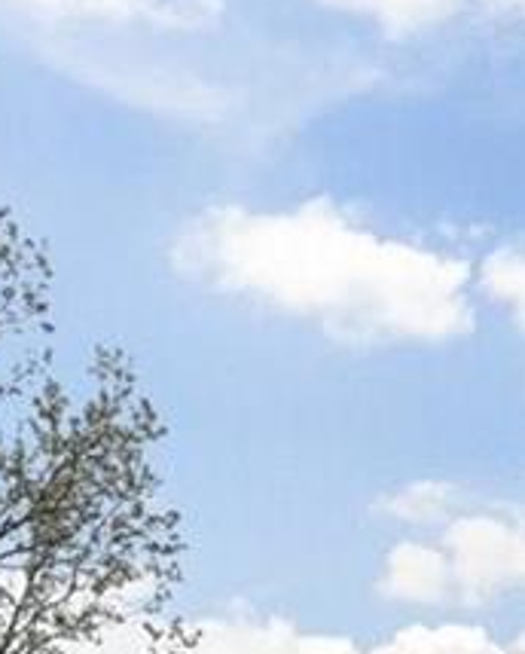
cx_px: 1471
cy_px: 1326
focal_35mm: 98
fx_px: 1898
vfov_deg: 15.4
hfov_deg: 11.3
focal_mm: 14
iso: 400
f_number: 11
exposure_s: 1/320
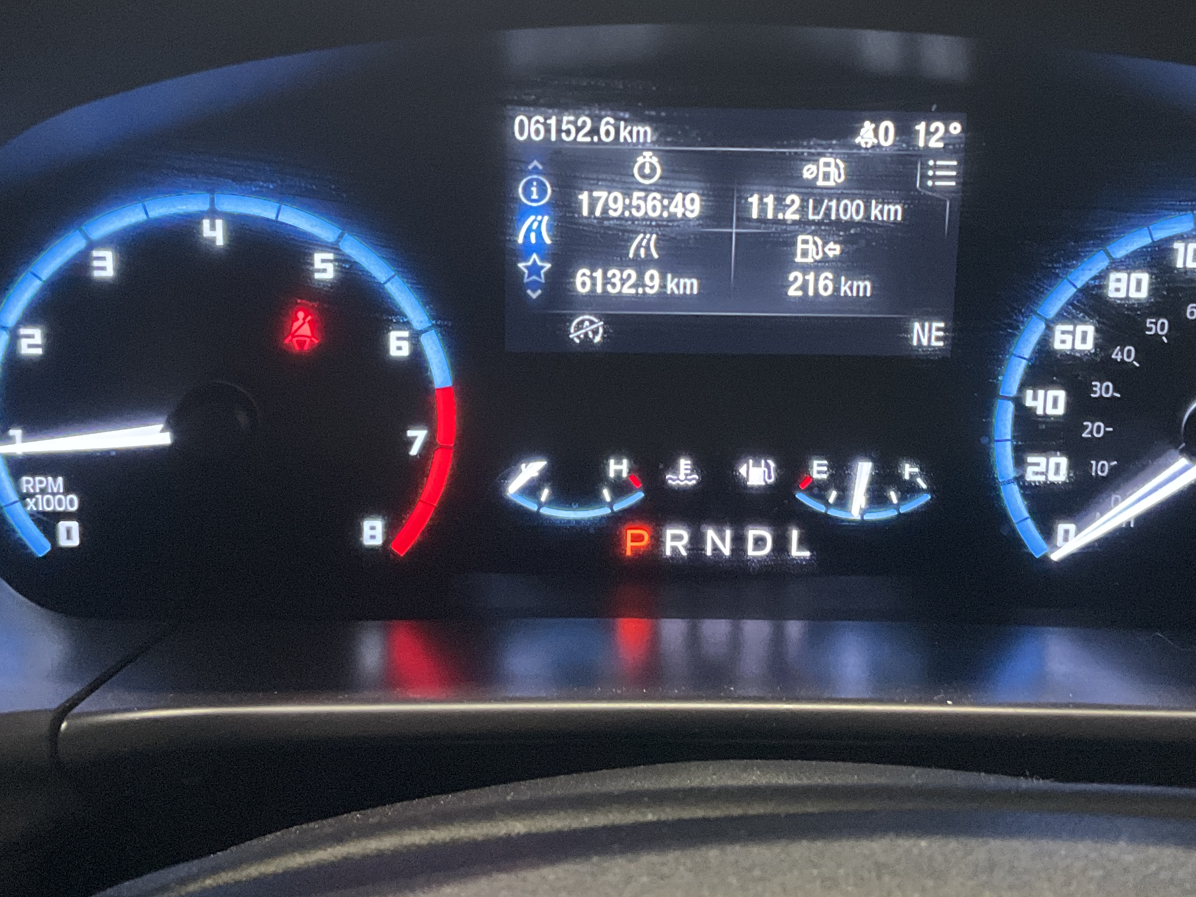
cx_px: 672
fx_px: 1658
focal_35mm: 48
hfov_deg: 39.6
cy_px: 216
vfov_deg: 29.7
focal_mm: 3
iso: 250
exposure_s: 1/50
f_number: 1.8
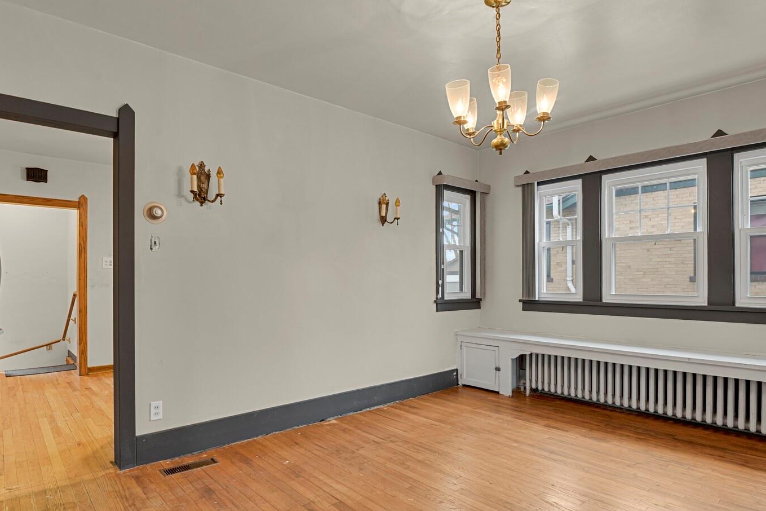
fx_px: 426
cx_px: 376
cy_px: 276
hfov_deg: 84.0
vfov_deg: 61.8
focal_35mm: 20
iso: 250
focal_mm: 17
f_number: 8
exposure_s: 4
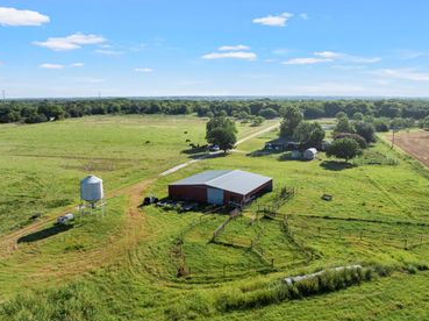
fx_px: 347
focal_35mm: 28
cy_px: 162
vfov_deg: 49.7
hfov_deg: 63.3
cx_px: 241
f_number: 2.8
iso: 220
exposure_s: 1/4000
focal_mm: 12.29
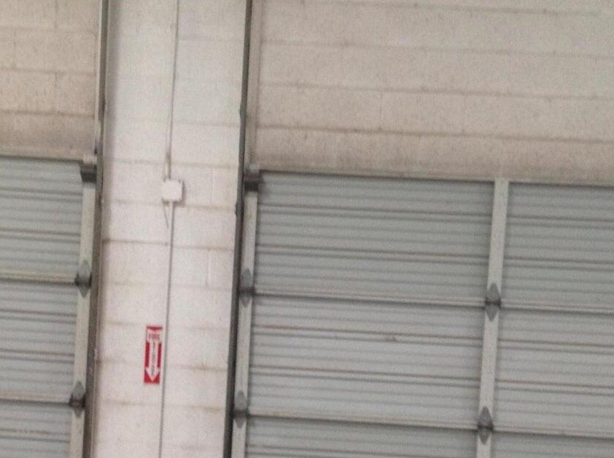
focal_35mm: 57
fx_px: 1010
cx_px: 256
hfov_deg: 33.8
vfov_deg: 25.3
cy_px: 337
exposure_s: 1/15
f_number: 2.4
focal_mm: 4.28
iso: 200
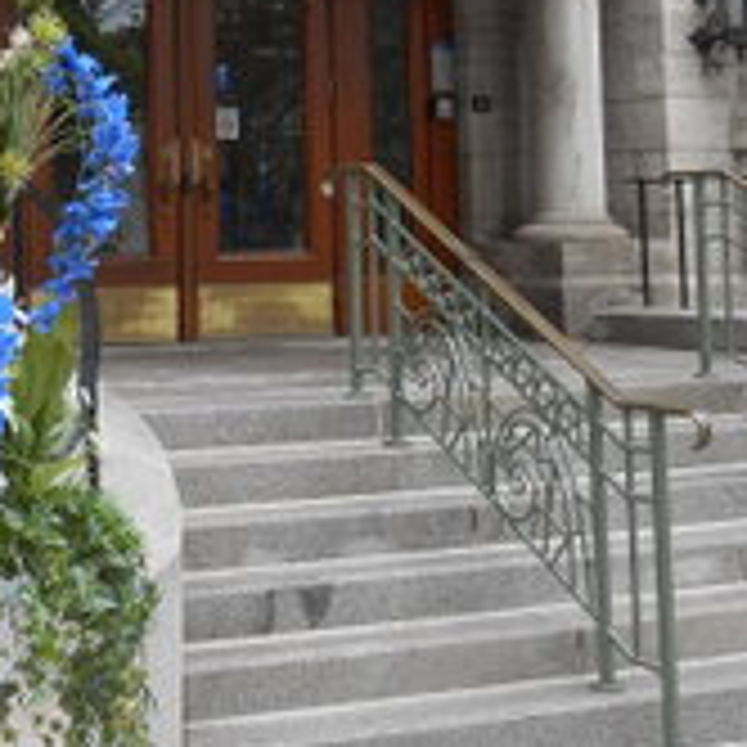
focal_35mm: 71
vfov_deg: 23.6
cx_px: 140
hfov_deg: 23.9
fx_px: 1733
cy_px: 56
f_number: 3.7
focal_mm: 4.5
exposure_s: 1/30
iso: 80
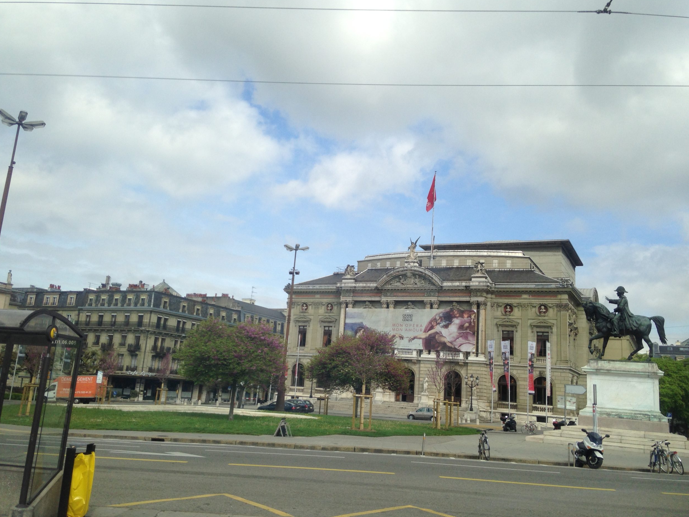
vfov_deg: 41.8
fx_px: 677
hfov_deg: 54.0
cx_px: 352
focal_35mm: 34
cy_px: 254
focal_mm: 4.12
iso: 50
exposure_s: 1/623
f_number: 2.4
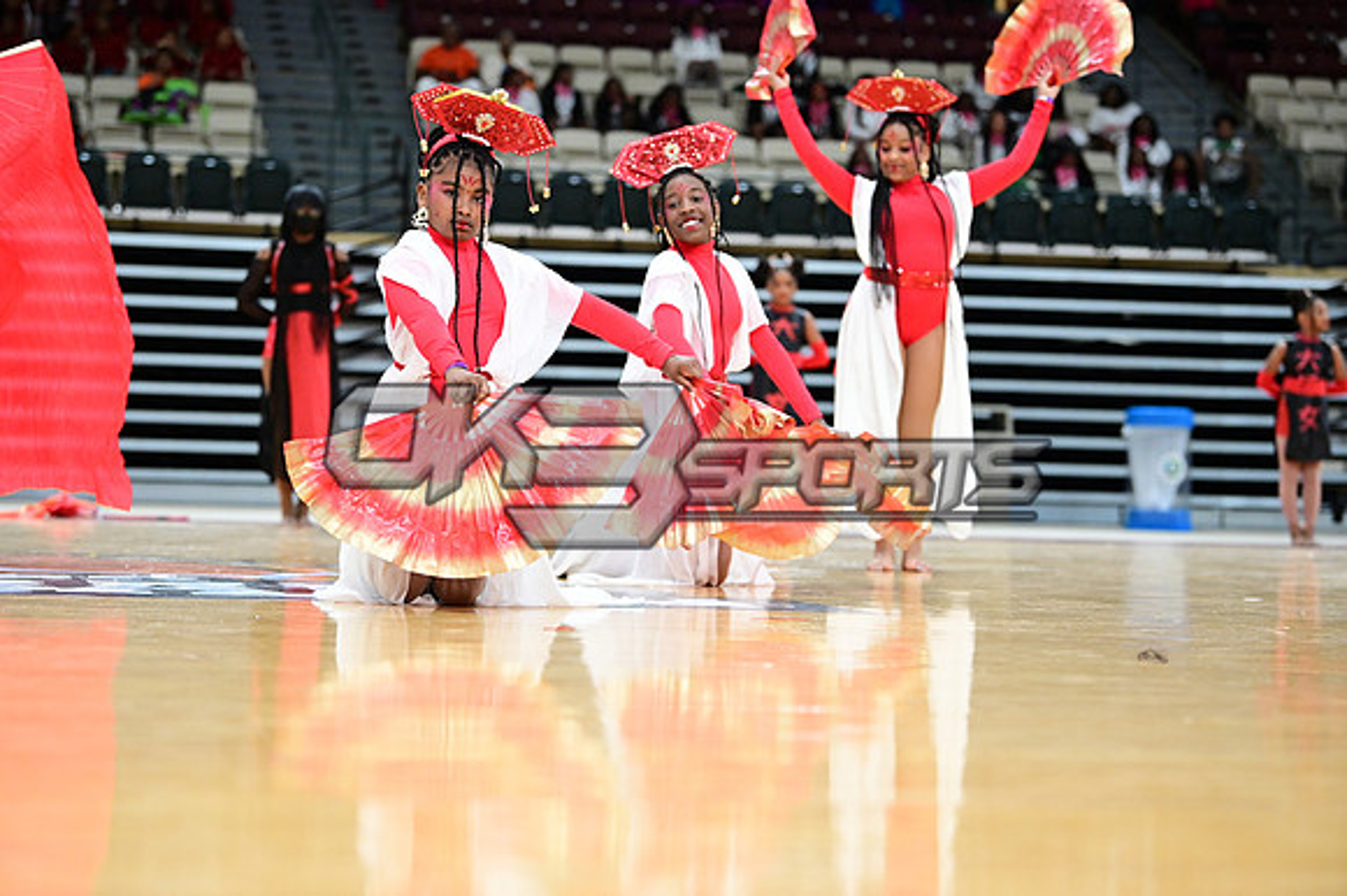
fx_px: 3552
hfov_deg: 21.5
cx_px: 674
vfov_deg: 14.4
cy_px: 448
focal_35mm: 95
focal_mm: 95
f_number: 3.2
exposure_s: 1/1000
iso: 6400
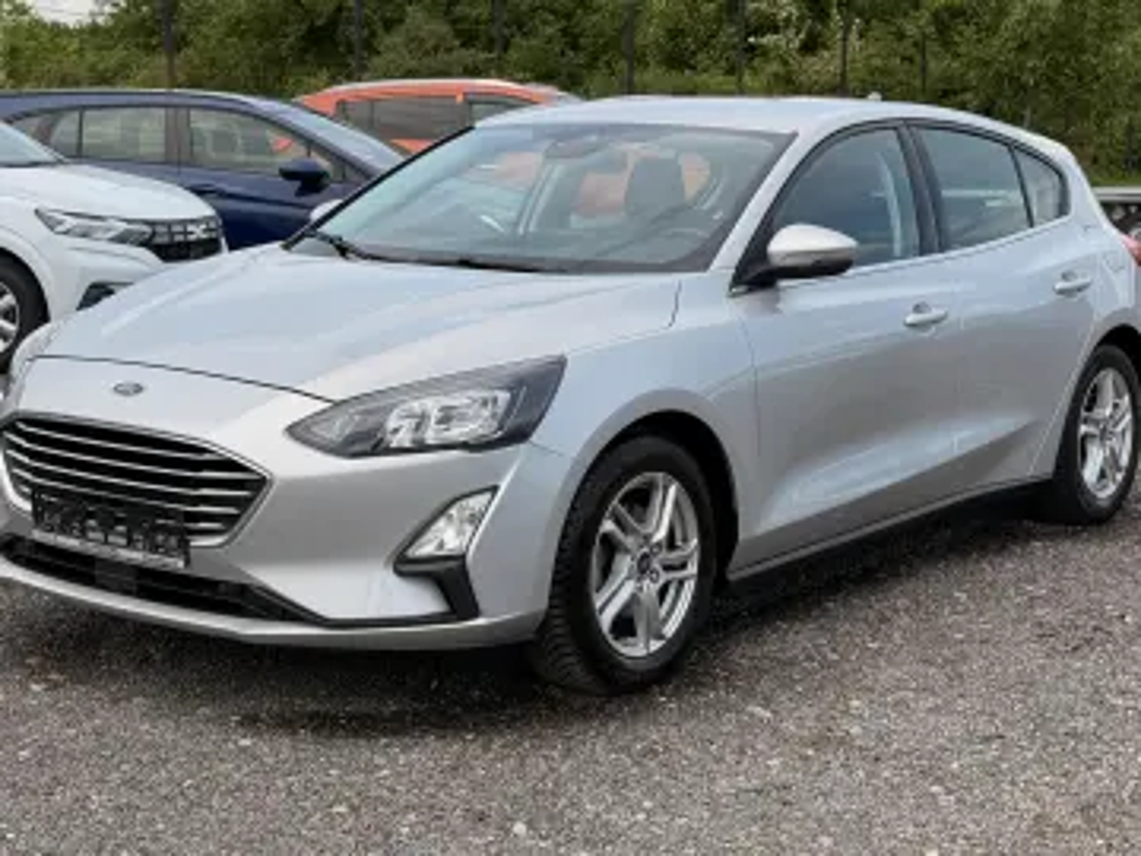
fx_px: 1582
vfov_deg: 30.3
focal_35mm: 48
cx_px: 570
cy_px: 428
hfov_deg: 39.7
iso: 64
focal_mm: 6.76
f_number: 1.78
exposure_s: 1/4098
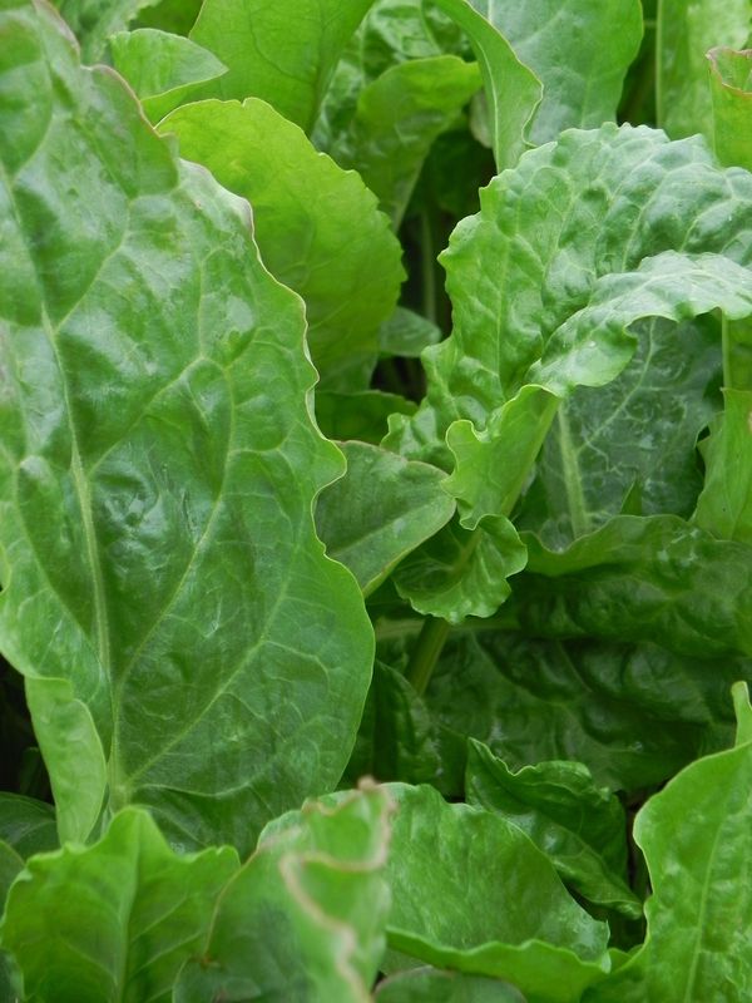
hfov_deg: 19.6
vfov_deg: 26.0
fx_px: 2172
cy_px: 502
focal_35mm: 75
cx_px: 376
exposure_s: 1/160
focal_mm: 13.4
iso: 160
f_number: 4
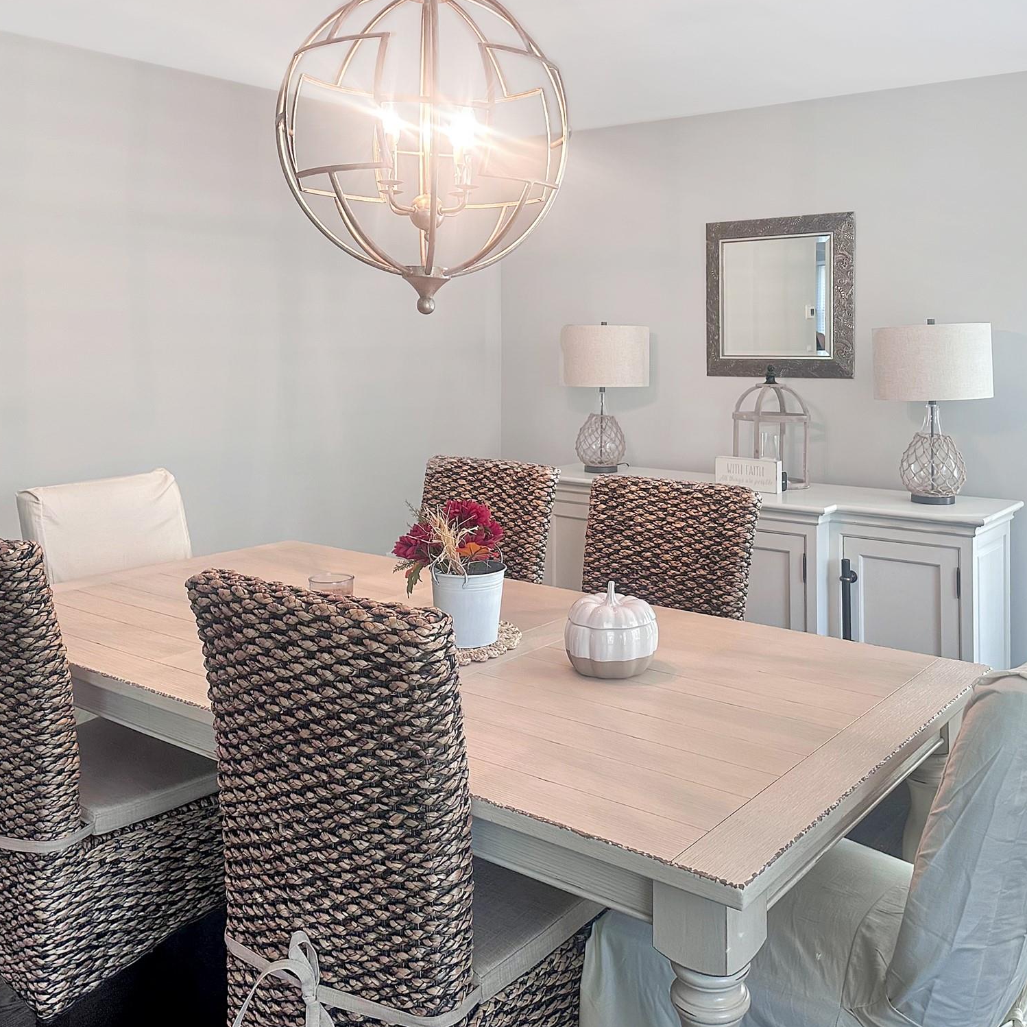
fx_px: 973
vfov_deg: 55.6
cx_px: 594
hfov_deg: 55.4
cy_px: 508
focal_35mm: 29
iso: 160
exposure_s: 1/120
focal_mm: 6.86
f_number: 1.78
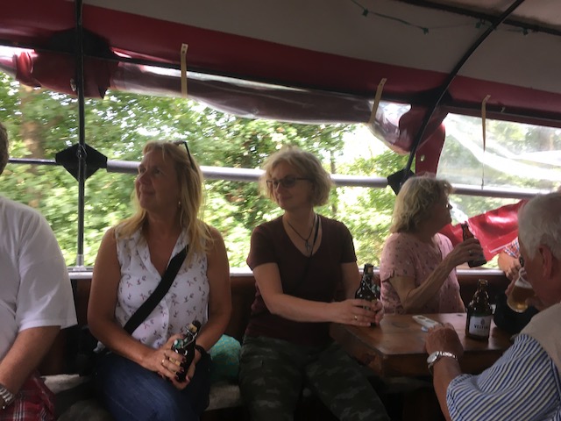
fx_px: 470
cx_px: 280
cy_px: 210
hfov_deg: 61.7
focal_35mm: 29
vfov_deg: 48.2
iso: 32
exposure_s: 1/33
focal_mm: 4.15
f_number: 2.2
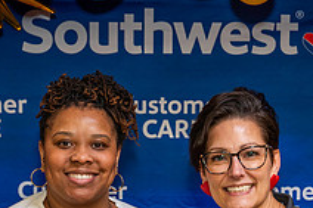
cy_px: 260
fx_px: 1138
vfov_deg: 10.3
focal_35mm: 131
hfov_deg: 15.7
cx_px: 173
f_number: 4
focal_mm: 47
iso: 1250
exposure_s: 1/160
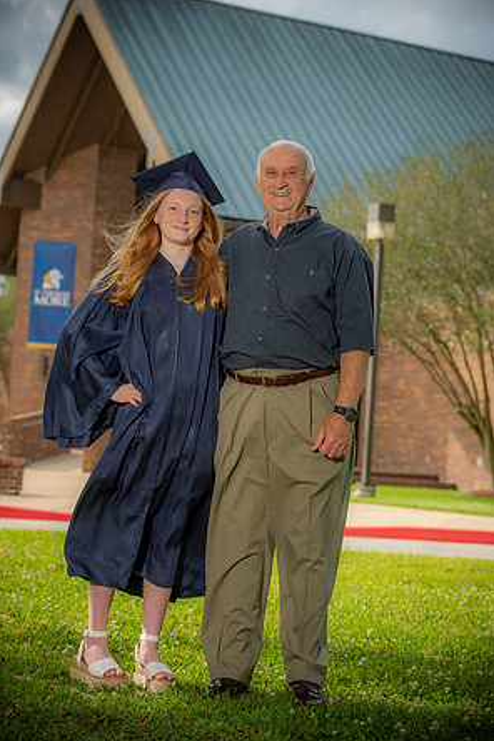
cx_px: 246
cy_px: 372
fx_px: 1770
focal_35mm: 86
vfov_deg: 23.6
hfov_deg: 15.9
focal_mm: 85
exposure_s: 1/250
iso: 80
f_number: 5.6
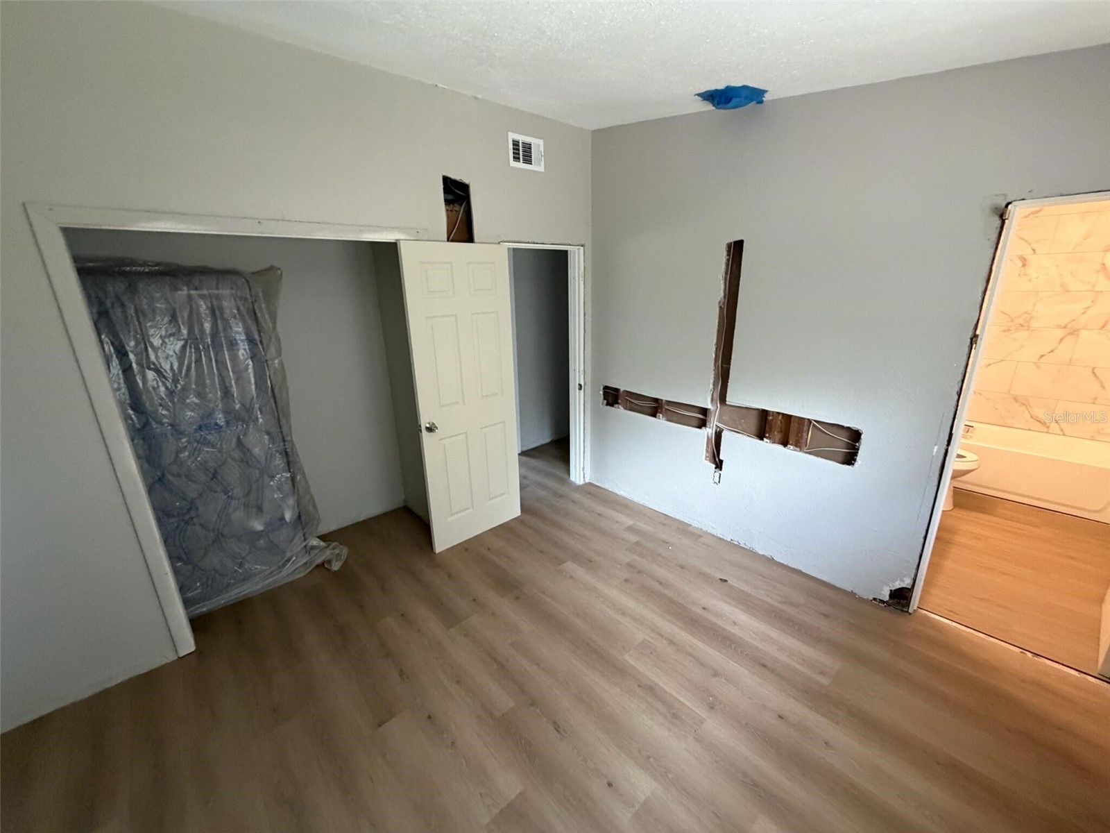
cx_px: 555
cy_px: 416
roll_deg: +1.0
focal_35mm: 14
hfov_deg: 102.1
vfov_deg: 85.7
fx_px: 449
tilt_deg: -17.1
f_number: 2.2
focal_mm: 2.22
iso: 500
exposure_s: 1/60
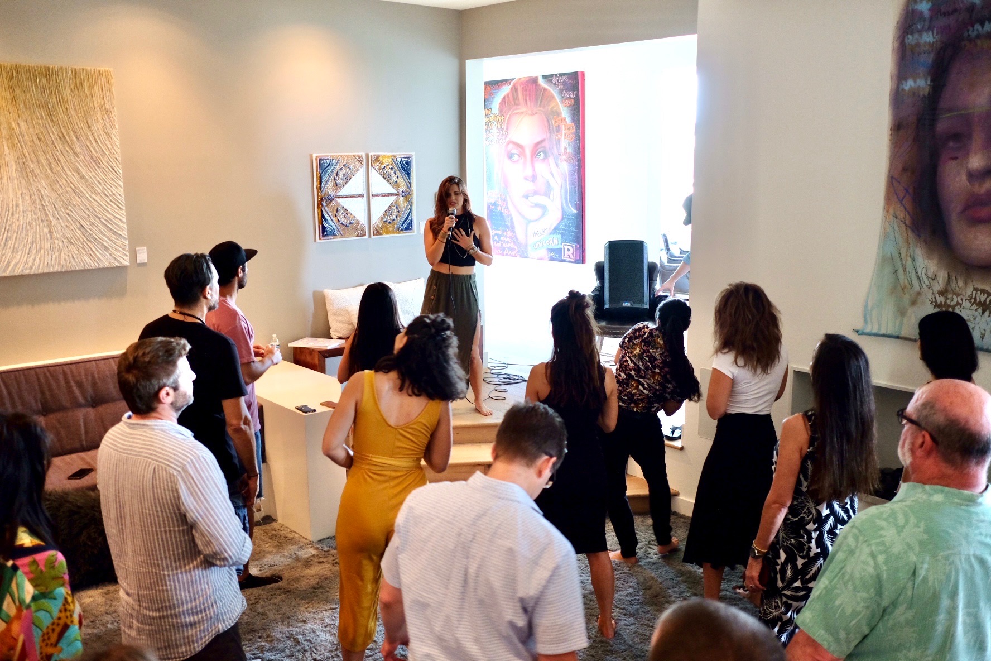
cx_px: 496
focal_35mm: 35
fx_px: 963
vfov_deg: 37.9
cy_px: 330
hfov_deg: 54.4
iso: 1000
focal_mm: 23
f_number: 2.2
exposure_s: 1/70
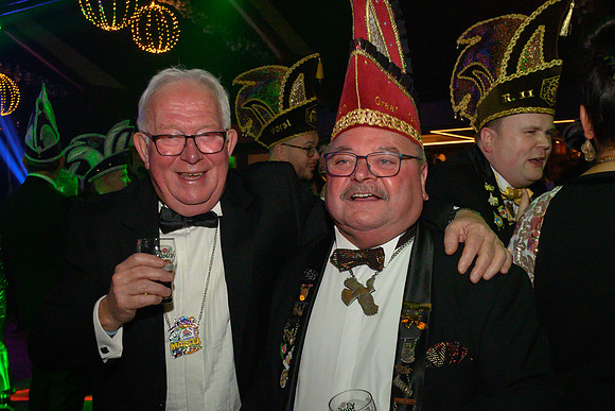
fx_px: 704
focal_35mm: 41
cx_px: 341
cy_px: 238
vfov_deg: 32.4
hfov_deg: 47.1
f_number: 5
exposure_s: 1/160
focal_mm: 23
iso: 640
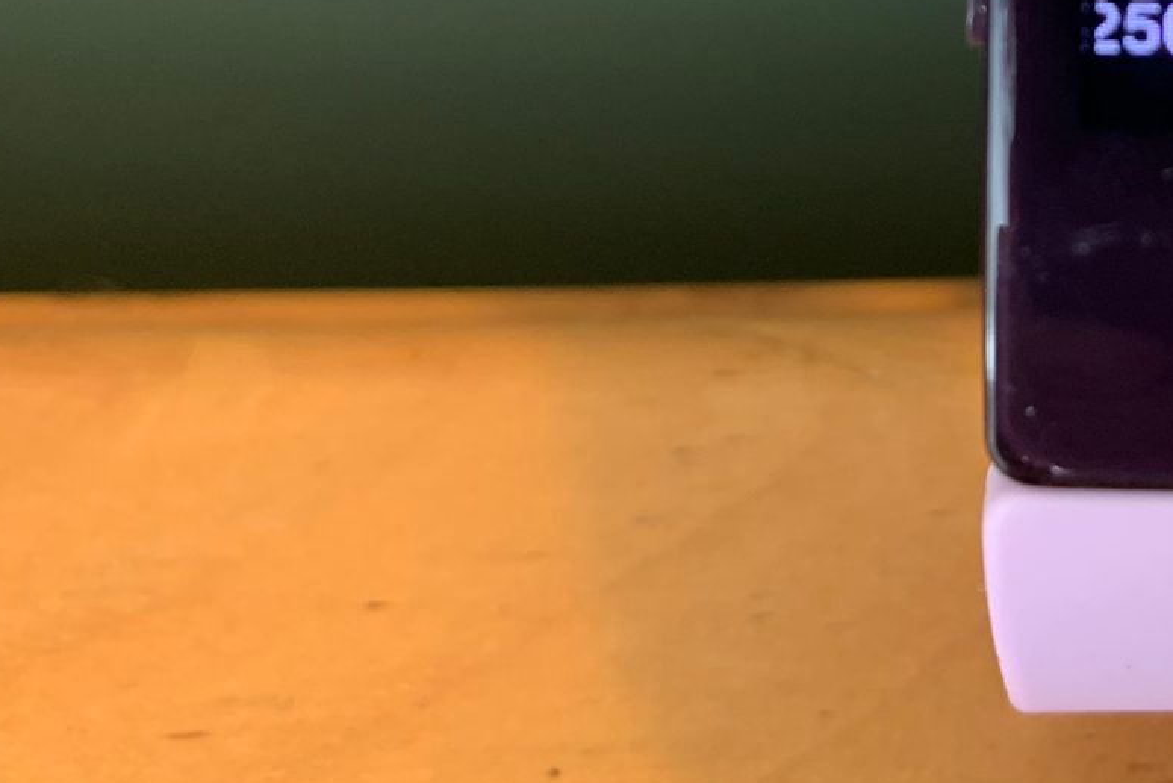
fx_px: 2183
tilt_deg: -52.0
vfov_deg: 19.3
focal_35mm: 67
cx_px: 1193
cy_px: -118
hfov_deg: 28.1
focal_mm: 4.25
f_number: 1.8
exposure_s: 1/60
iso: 100
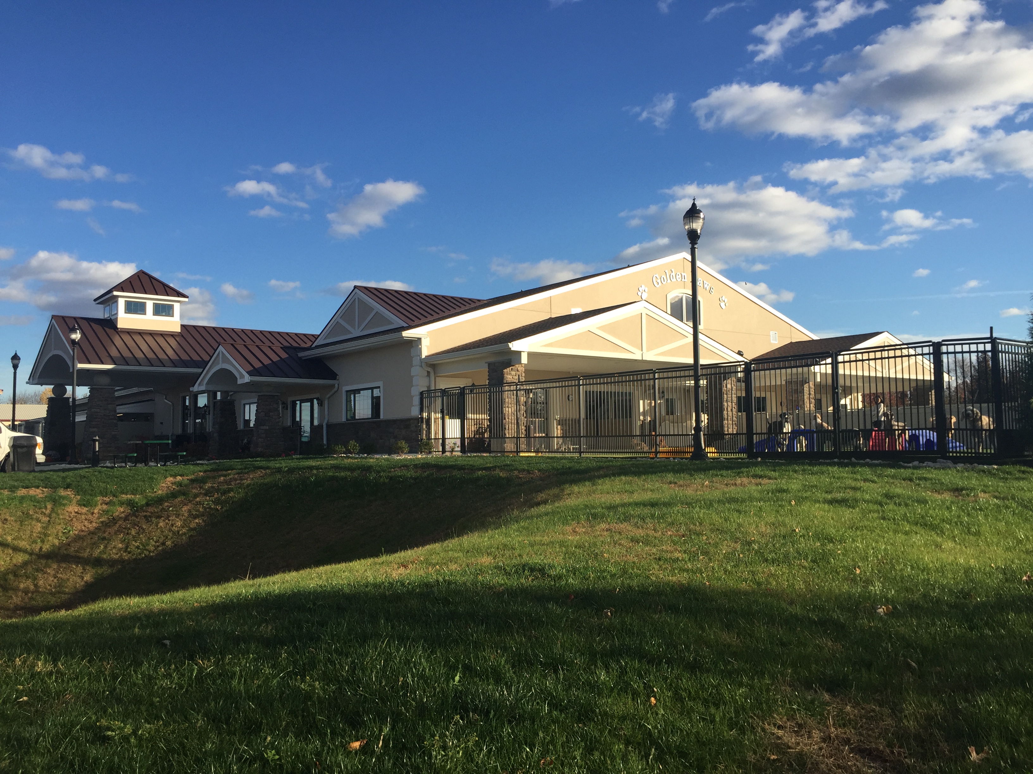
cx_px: 516
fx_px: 865
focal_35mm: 29
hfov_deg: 61.7
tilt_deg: +3.2
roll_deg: -0.4
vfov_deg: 48.2
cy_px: 387
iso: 32
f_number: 2.2
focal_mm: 4.15
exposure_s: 1/1412
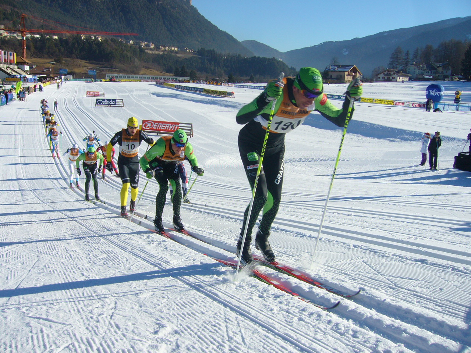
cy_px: 176
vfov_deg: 40.7
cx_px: 236
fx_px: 476
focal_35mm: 35
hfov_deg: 52.6
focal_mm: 5.8
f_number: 5.6
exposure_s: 1/400
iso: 64
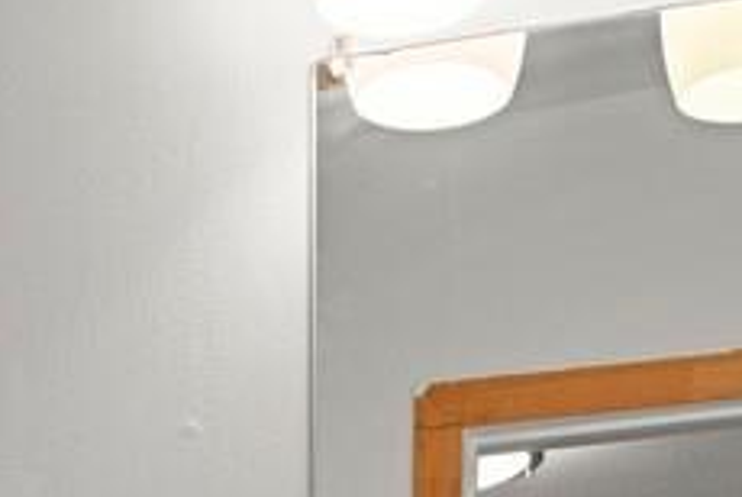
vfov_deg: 10.2
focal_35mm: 118
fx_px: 2435
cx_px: -160
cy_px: 1191
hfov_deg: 16.6
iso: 250
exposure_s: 1
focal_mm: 17
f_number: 8
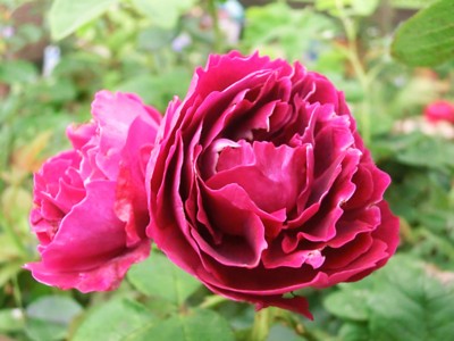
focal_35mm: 42
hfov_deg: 44.8
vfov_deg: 34.3
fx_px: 551
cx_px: 227
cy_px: 170
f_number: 4
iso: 500
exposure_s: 1/320
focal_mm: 7.38
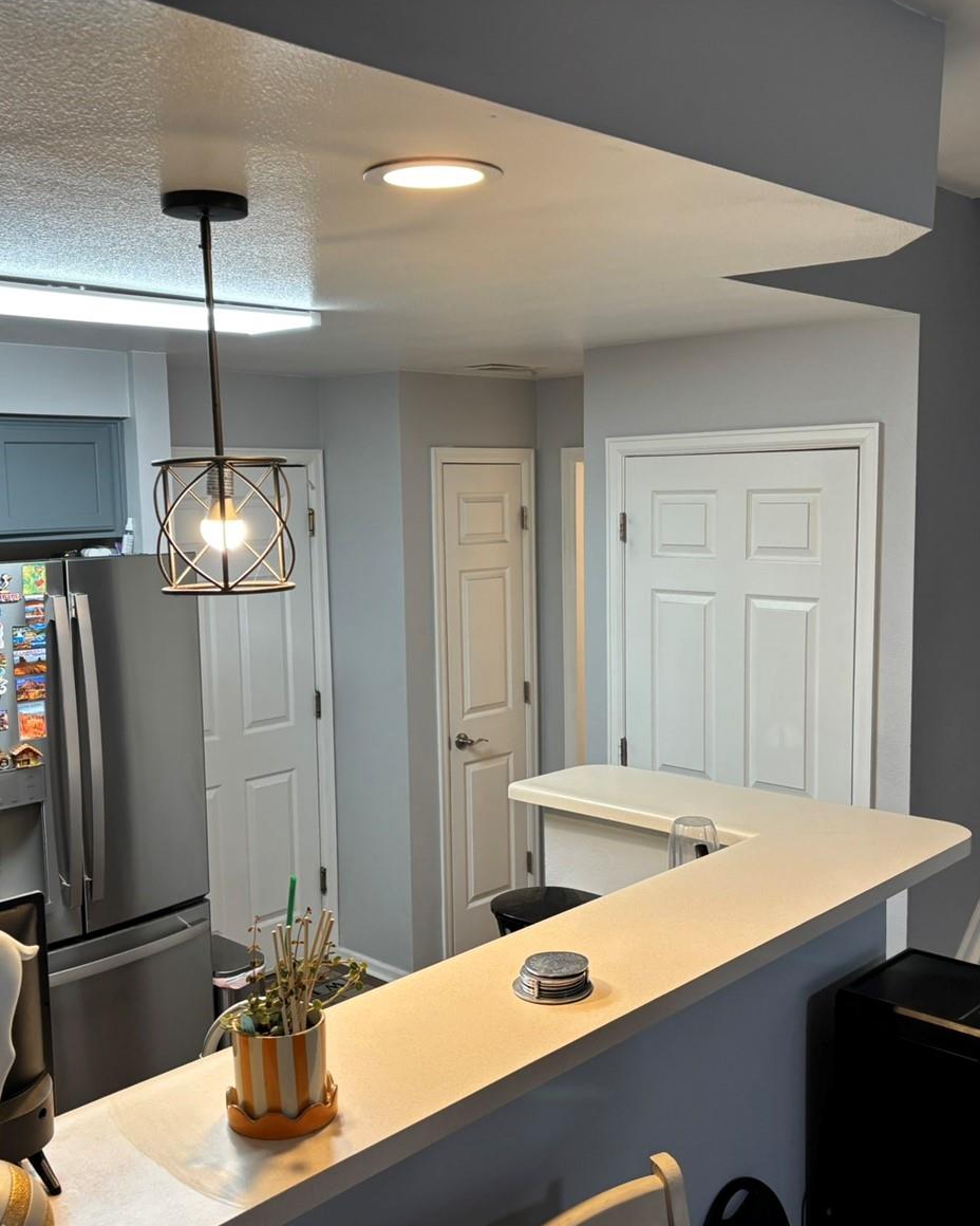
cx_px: 490
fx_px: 1269
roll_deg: +1.0
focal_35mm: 35
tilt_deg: -6.5
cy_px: 626
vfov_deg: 51.5
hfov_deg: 42.2
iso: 80
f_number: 1.6
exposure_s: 1/60
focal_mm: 5.96
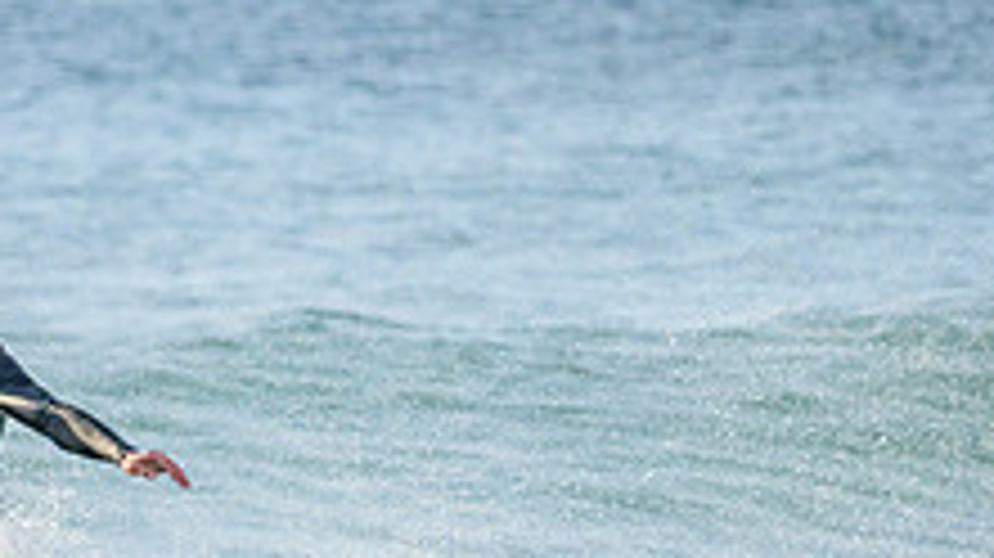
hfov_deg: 1.6
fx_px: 35481
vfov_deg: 0.9
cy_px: 673
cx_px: -117
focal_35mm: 1347
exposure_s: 1/1250
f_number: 11
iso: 4500
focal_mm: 490
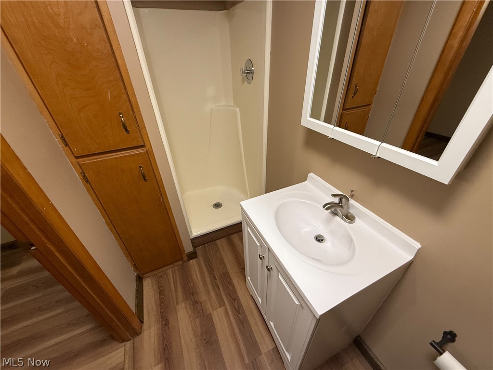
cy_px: 185
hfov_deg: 102.1
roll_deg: +1.5
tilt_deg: -31.9
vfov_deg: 85.7
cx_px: 246
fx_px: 199
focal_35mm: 14
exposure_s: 1/120
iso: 250
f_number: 2.2
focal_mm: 2.22
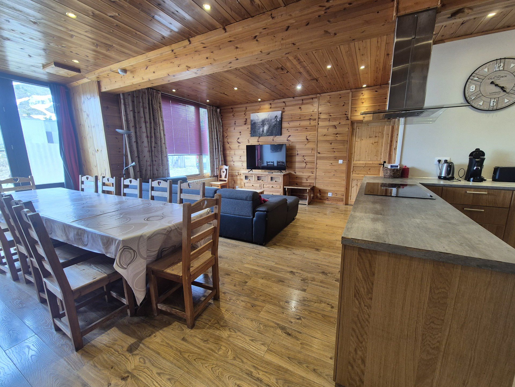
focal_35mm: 13
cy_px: 194
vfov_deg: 89.9
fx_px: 193
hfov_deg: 106.2
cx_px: 258
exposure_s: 1/50
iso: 80
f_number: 2.2
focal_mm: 2.2
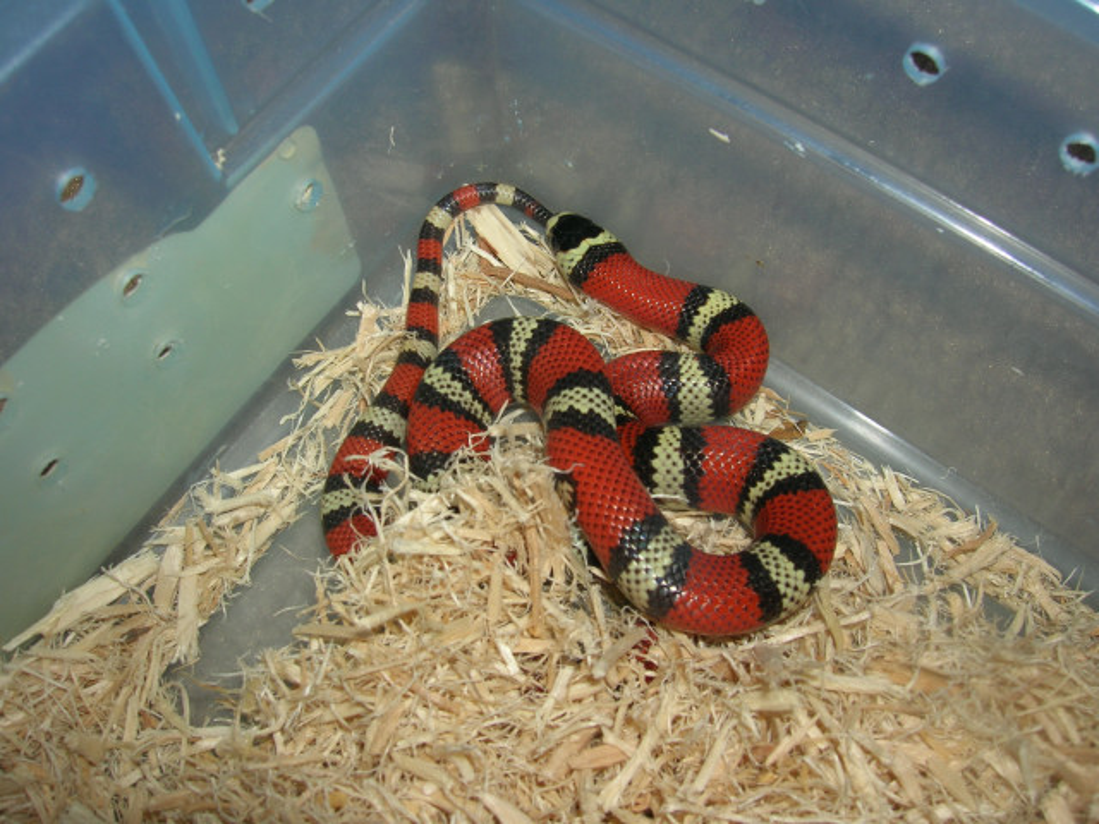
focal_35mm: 34
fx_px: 1079
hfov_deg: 54.0
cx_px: 550
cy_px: 412
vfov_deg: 41.8
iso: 50
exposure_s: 1/60.1
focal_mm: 5.7
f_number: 4.9
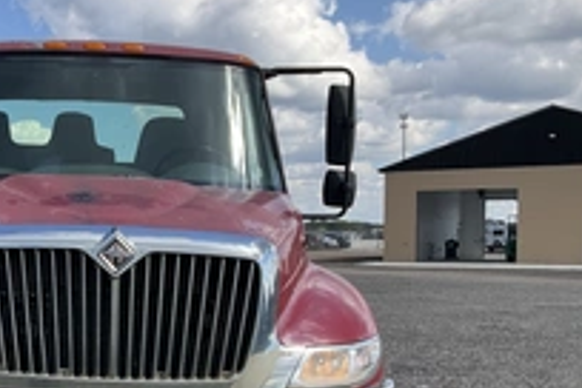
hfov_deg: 32.1
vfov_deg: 22.8
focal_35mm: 59
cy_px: 282
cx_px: 46
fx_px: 954
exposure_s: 1/1342
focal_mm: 3
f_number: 1.8
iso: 25
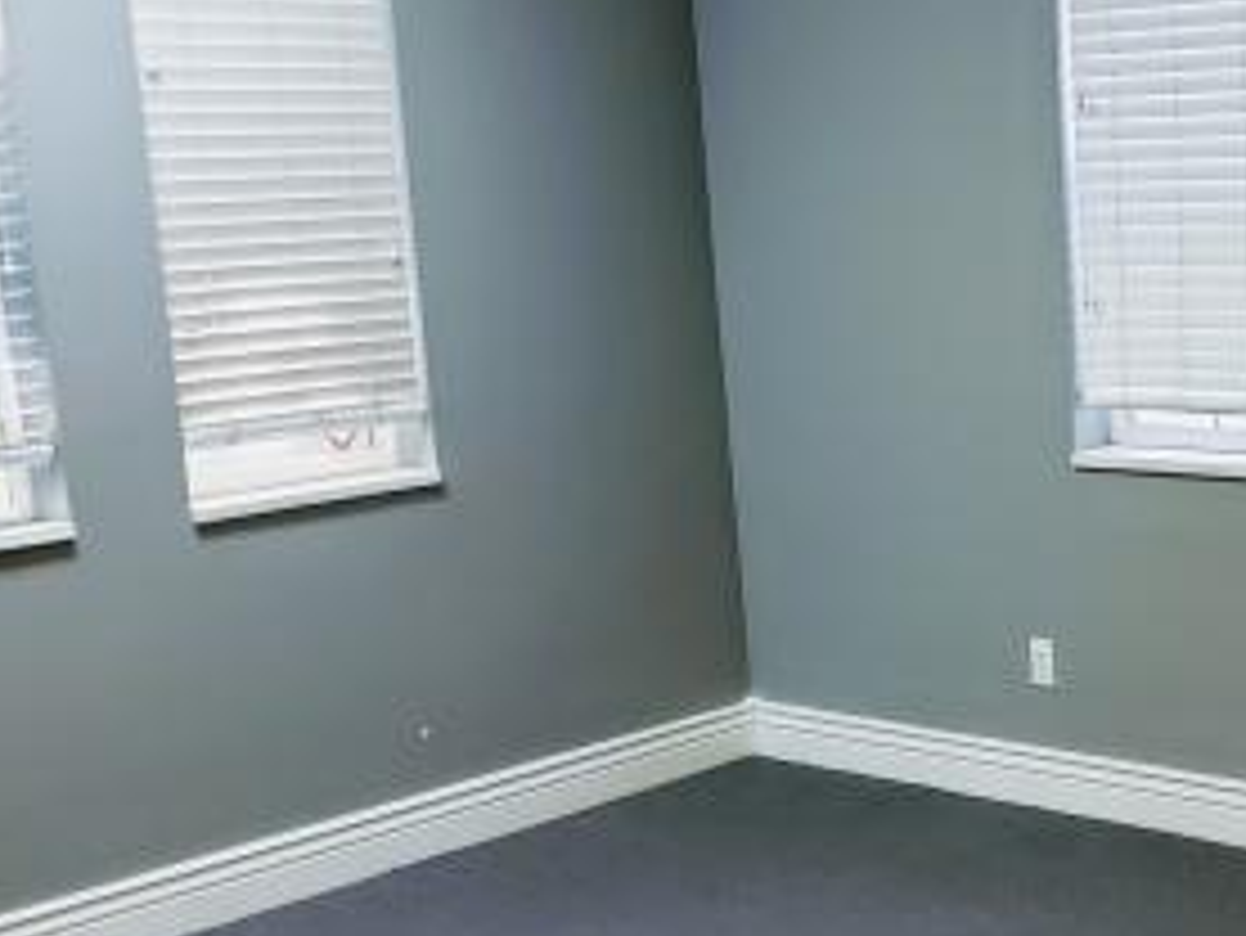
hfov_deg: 30.4
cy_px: 626
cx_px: 1183
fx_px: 2161
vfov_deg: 24.3
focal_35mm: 60
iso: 250
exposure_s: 1/60
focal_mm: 4.3
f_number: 2.4
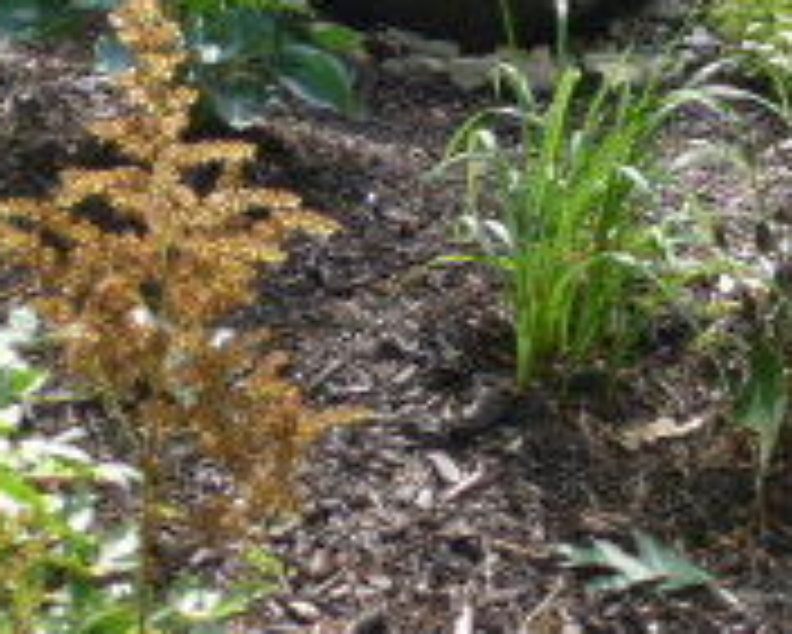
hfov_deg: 22.3
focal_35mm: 85
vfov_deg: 16.0
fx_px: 1994
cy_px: -414
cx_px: 590
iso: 125
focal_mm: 4.3
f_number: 3.3
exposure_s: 1/60
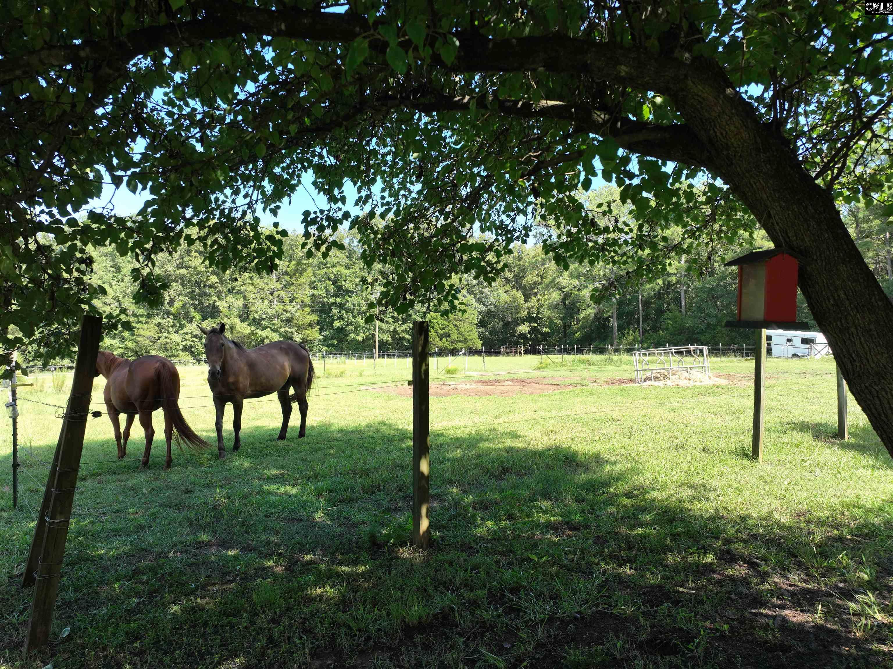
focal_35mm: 24
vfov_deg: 56.8
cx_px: 446
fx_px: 619
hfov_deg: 71.6
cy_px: 334
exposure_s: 1/640
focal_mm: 12.29
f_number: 2.8
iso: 200
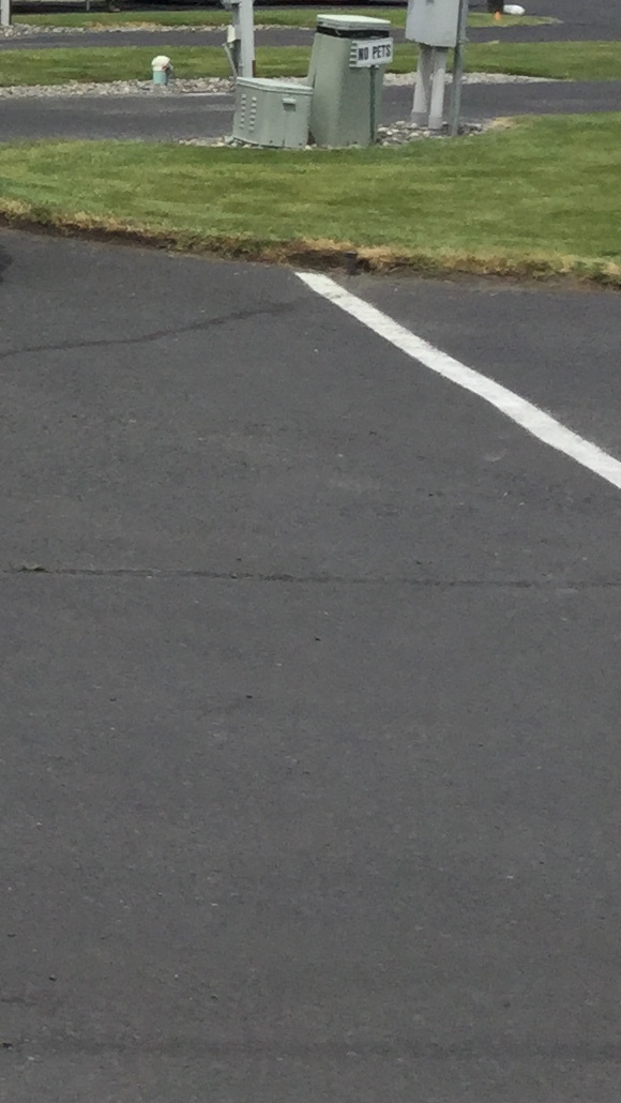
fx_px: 3130
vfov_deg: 19.4
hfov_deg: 10.4
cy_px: -15
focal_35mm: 107
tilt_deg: -3.2
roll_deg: -2.9
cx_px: -660
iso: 25
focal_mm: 3.3
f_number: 2.4
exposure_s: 1/1894
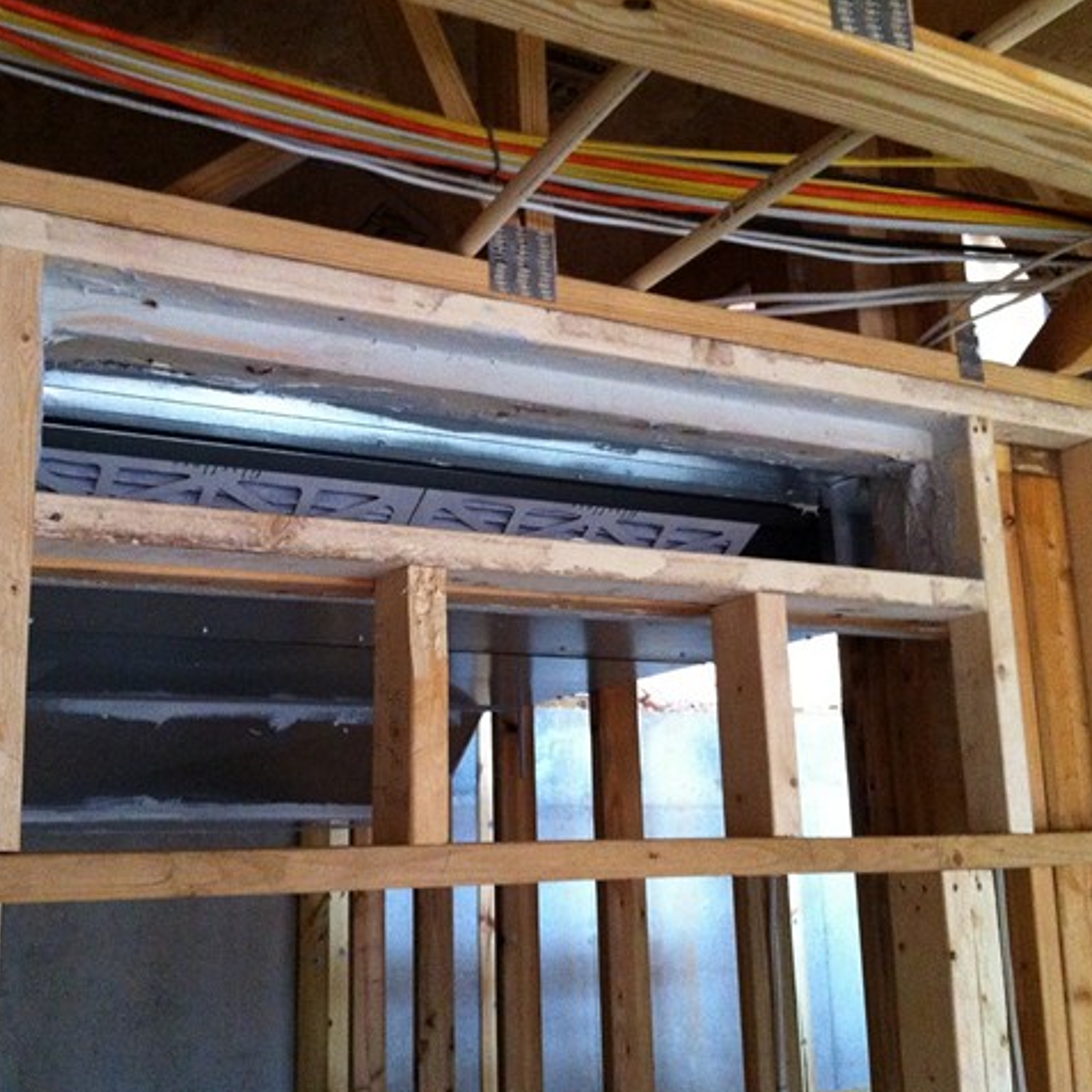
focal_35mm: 42
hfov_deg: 40.0
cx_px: 508
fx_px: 1499
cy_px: 545
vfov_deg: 40.0
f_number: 2.8
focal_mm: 3.85
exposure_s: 1/17
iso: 500
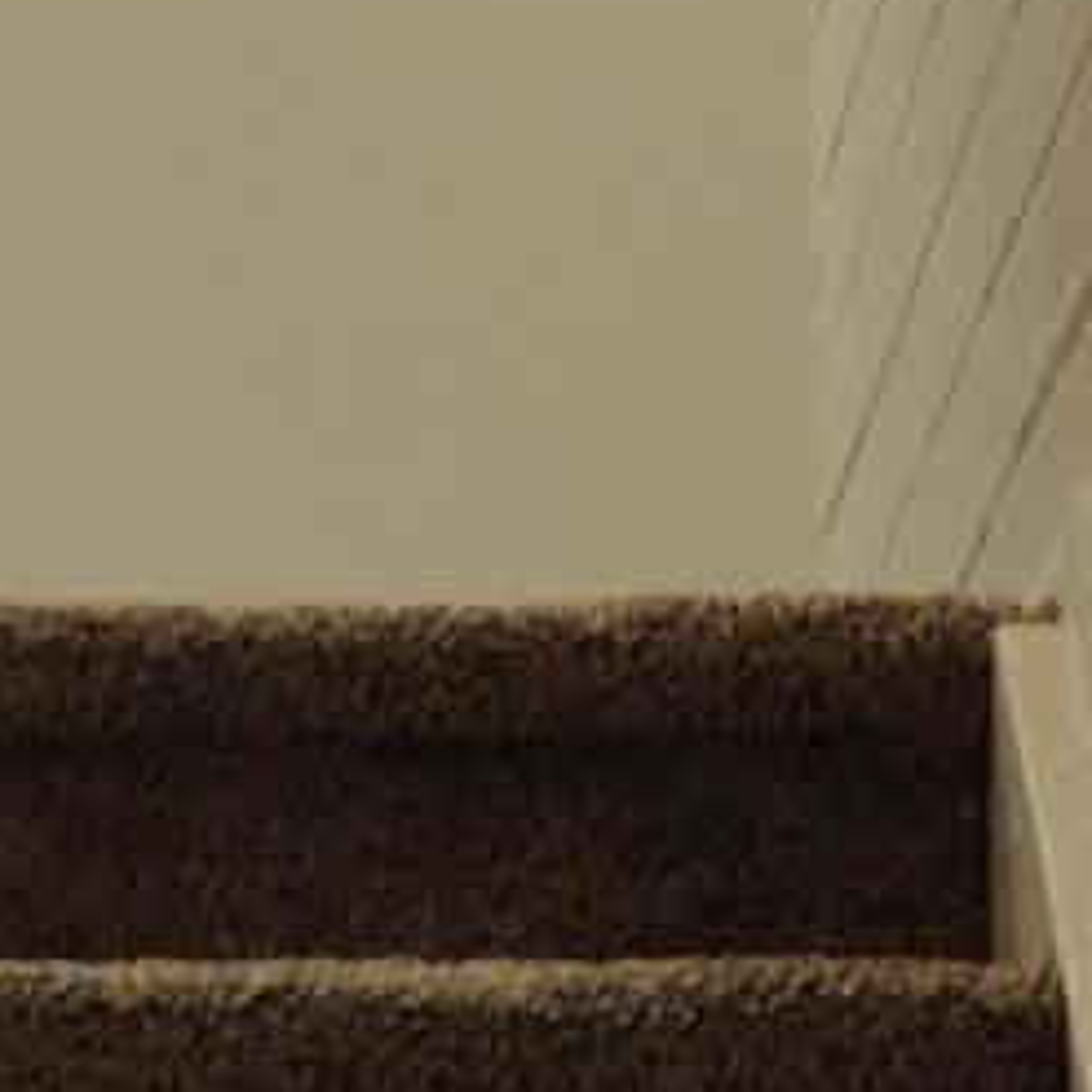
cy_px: 986
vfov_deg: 9.0
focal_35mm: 193
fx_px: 6888
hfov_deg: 9.0
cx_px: 243
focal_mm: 4.75
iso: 500
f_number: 1.65
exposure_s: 1/50
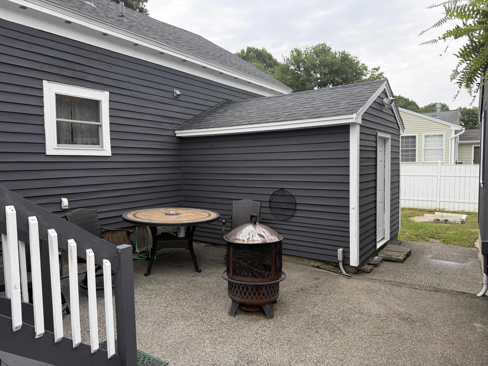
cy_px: 183
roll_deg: +0.1
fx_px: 338
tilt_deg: -3.2
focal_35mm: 24
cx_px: 244
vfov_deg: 56.8
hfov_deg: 71.6
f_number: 1.78
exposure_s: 1/967
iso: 100
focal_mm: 6.76
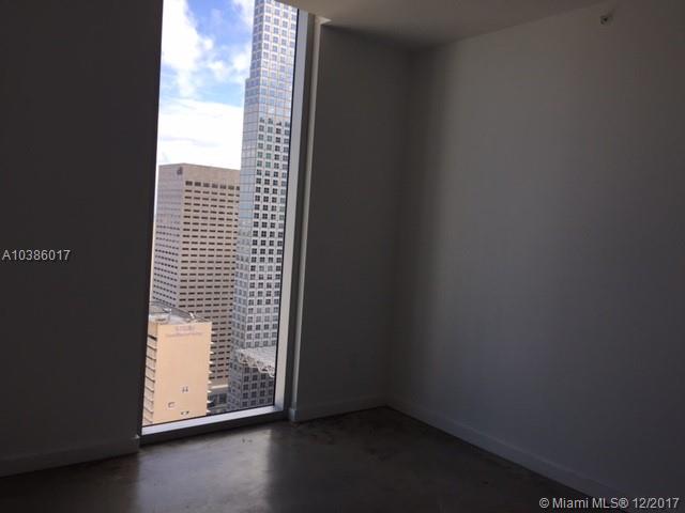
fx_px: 574
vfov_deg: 48.2
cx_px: 342
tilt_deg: -3.0
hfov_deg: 61.7
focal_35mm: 29
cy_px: 256
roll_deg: -5.3
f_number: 2.2
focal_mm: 4.15
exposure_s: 1/338
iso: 32
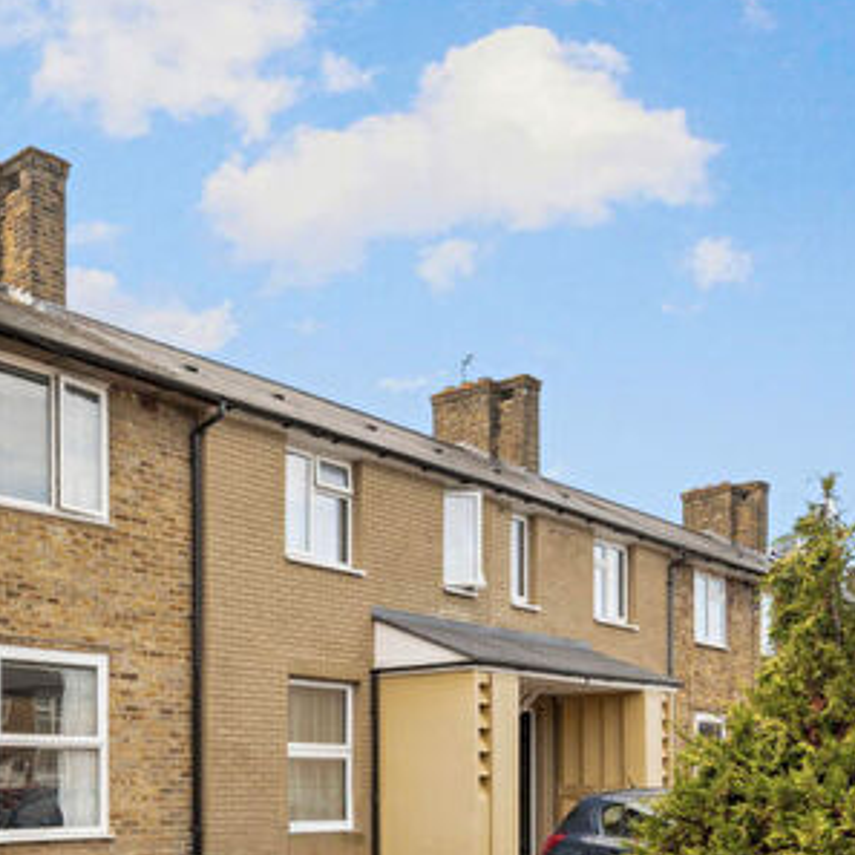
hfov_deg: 42.6
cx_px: 104
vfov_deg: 44.9
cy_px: 607
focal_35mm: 36
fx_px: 1006
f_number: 8
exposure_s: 1/100
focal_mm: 18
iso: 200
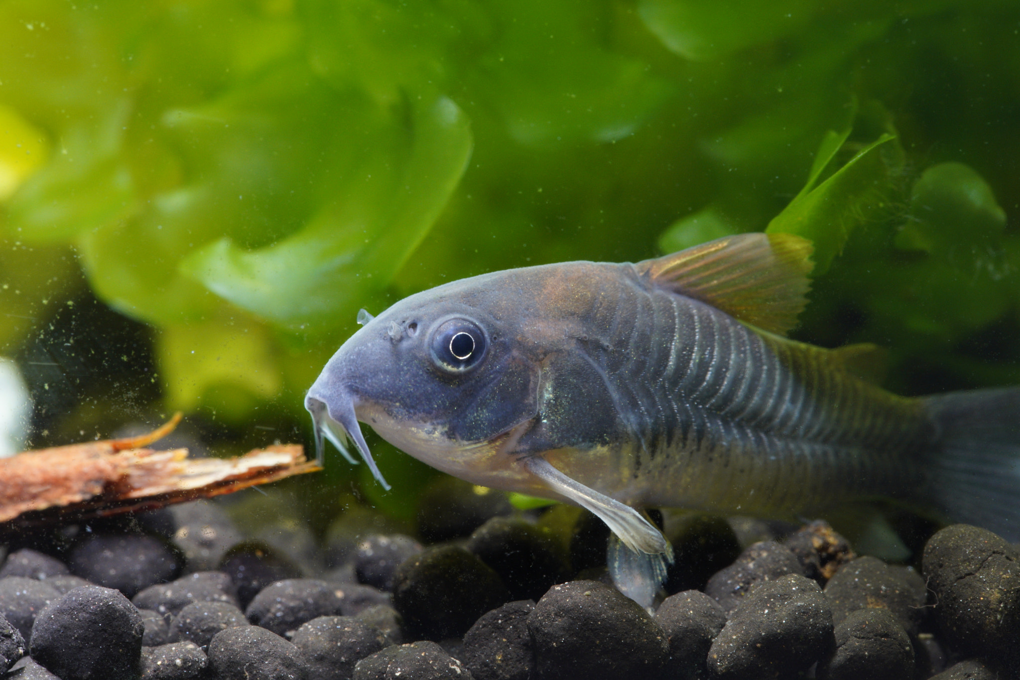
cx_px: 510
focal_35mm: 100
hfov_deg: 20.4
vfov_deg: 13.7
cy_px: 340
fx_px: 2833
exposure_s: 1
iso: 1600
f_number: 14
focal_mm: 100
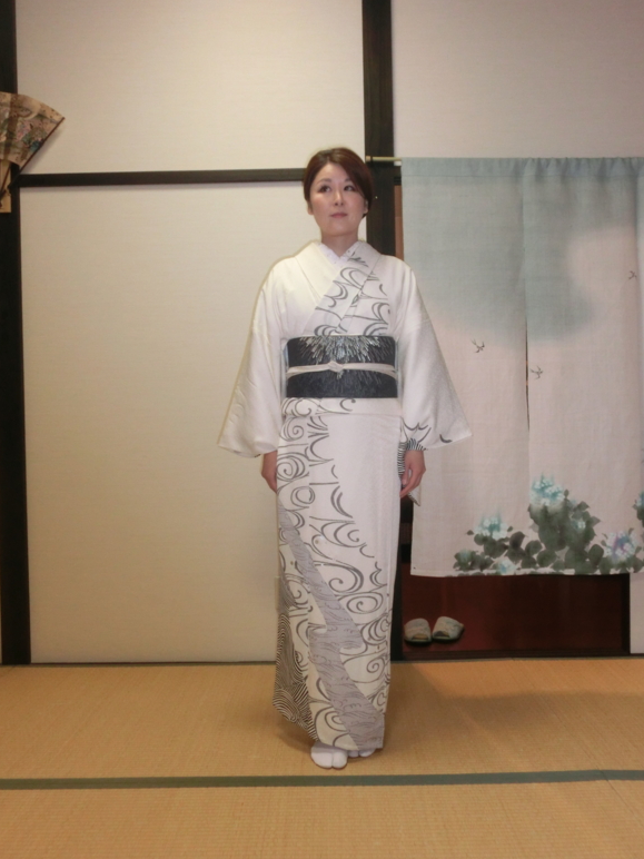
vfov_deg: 61.7
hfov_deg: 48.2
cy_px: 428
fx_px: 719
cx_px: 326
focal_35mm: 29
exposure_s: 1/50
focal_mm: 4.87
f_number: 3.3
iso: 400
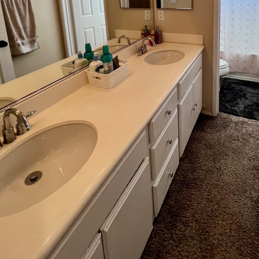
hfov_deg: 68.4
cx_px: 165
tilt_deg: -11.0
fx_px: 186
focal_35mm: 22
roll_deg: +2.6
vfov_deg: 59.2
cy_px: 25
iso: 80
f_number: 1.8
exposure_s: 1/120
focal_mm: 1.57
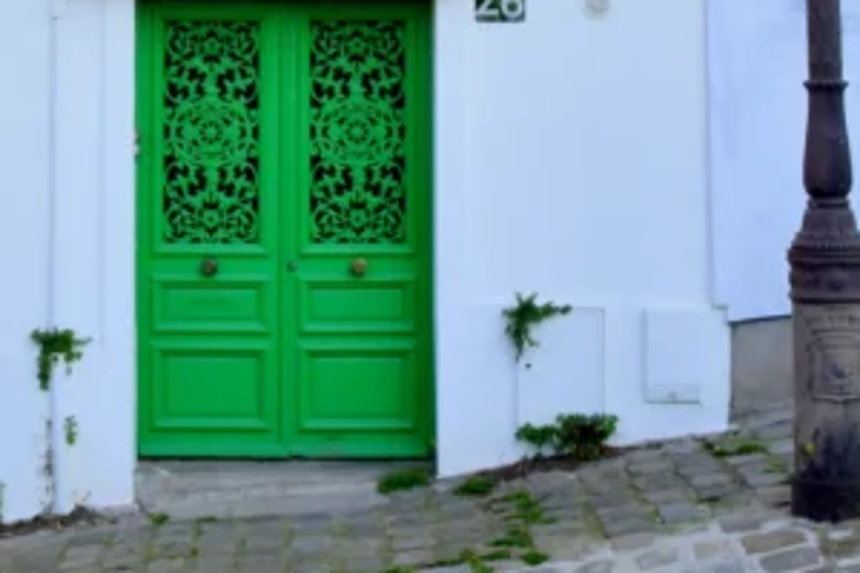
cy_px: -122
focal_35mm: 88
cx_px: 229
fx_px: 2102
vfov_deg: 15.0
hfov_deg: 22.9
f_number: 25
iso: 640
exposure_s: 1/250
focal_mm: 22
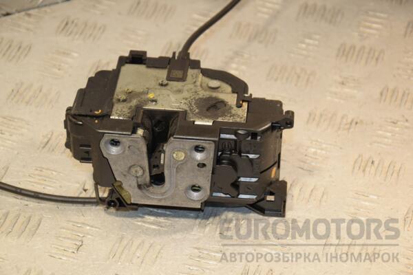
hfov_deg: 18.2
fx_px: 1291
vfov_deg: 12.2
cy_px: 138
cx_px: 206
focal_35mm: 112
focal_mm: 75
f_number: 6.3
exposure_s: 1/200
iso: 800
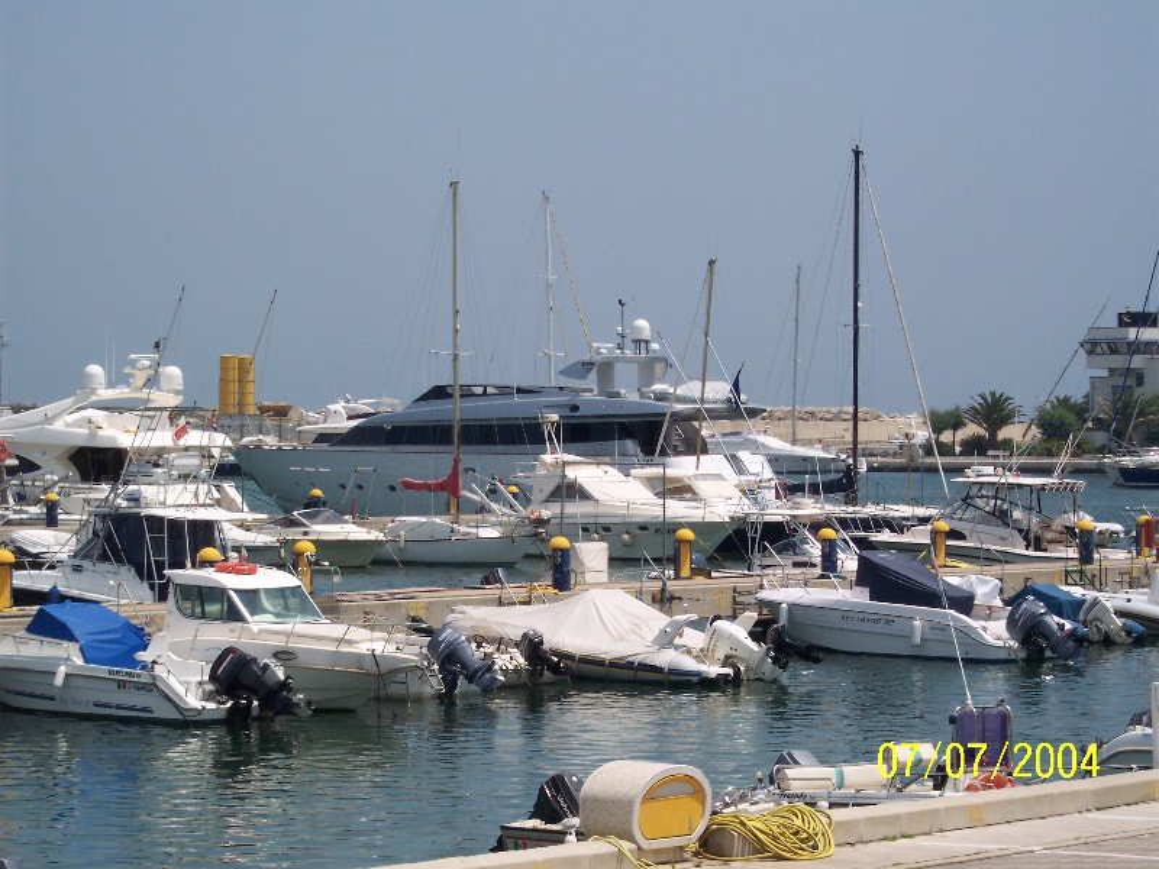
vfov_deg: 13.0
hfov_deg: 17.3
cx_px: 580
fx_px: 3817
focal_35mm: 114
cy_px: 434
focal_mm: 24
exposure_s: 1/500
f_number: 8
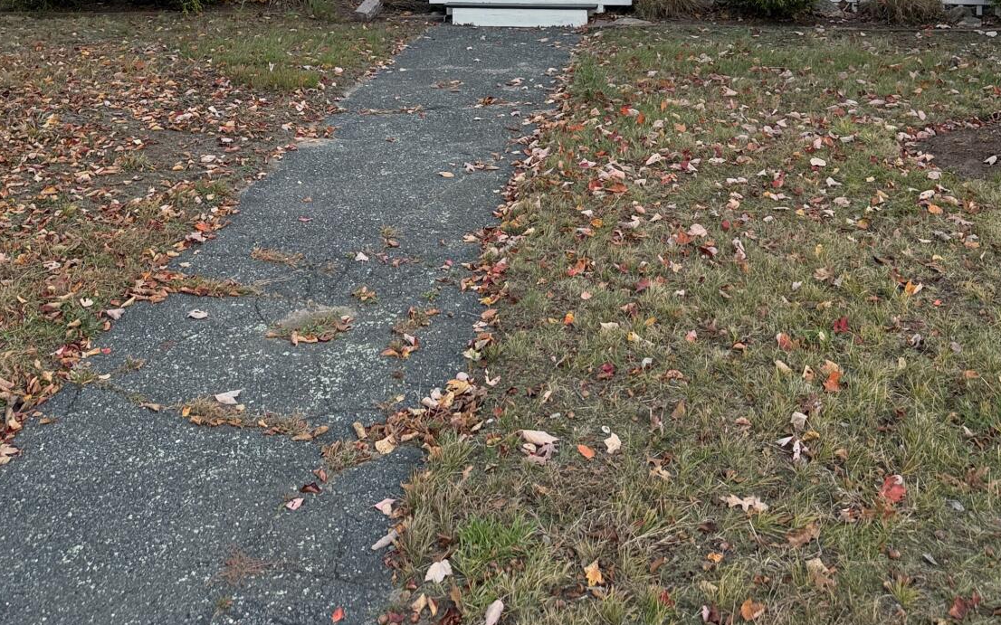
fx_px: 1255
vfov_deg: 25.3
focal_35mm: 46
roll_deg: +0.2
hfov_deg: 43.5
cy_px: -116
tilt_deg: -1.4
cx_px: 485
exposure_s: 1/193
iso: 125
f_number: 1.78
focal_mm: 6.76
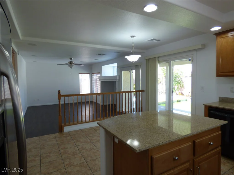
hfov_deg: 81.7
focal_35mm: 20
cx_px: 117
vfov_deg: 66.0
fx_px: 135
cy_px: 88
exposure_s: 1/60
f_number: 2.8
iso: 100
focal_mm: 3.58
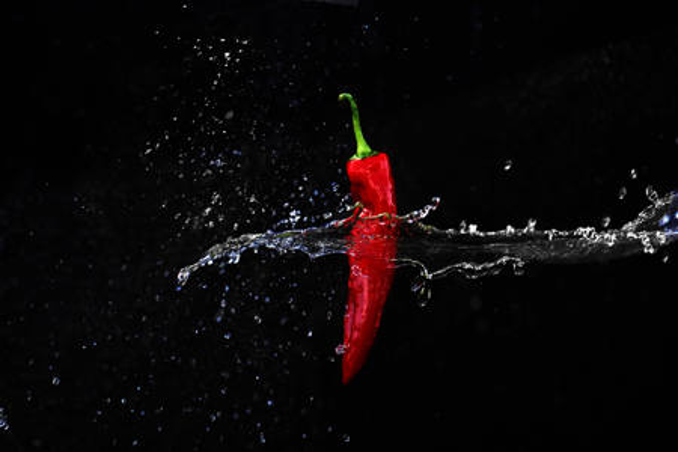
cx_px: 339
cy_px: 226
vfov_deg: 9.2
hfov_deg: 13.8
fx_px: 2806
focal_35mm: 149
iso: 1000
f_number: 2.8
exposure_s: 1/4000
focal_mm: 149
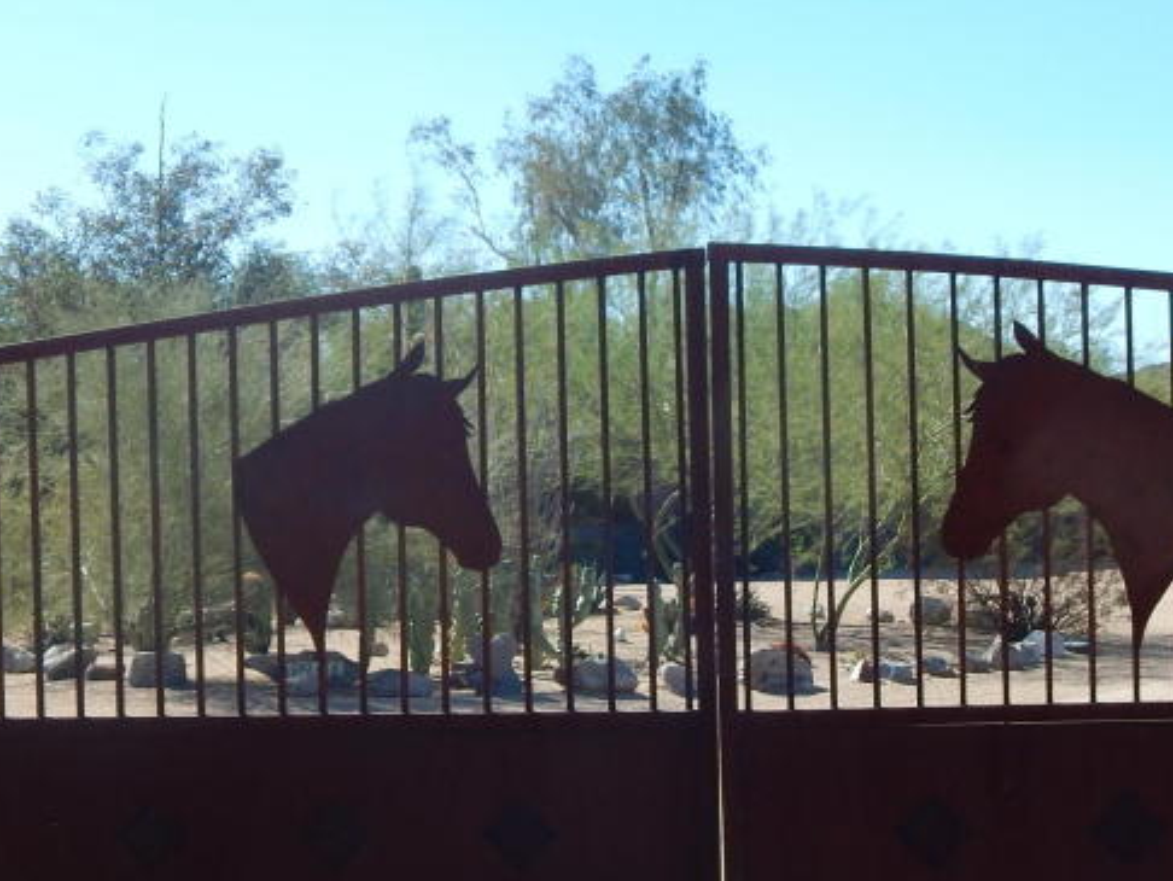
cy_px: 652
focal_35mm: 80
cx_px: 850
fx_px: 2712
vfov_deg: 18.3
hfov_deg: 24.2
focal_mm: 6.8
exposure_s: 1/1250
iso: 125
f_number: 3.4
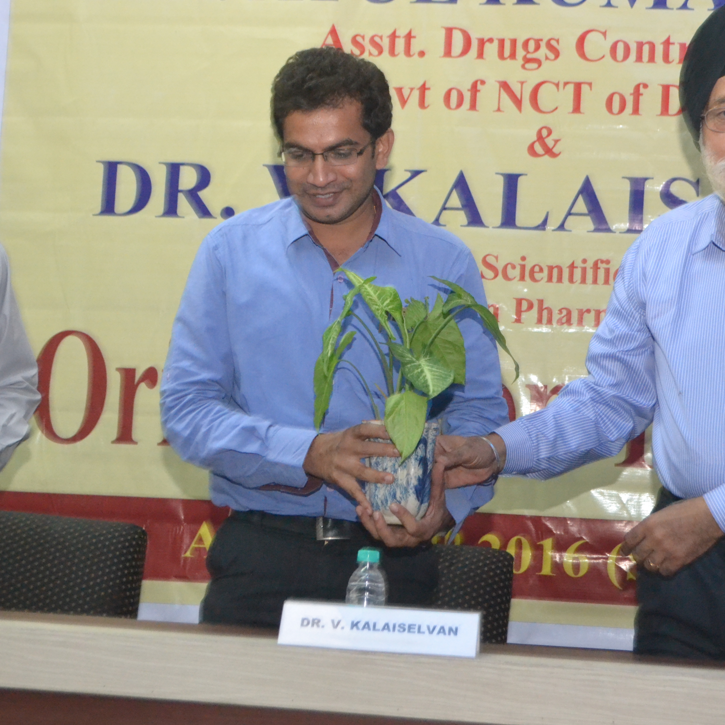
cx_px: 467
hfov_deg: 21.6
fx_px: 1896
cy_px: 307
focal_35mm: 80
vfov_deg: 21.6
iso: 3200
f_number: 5
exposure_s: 1/60
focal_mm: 34
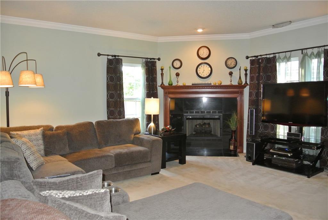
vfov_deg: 48.1
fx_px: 246
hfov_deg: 67.3
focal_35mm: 27
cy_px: 110
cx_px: 164
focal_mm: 10
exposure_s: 1/60
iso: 800
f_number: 3.5
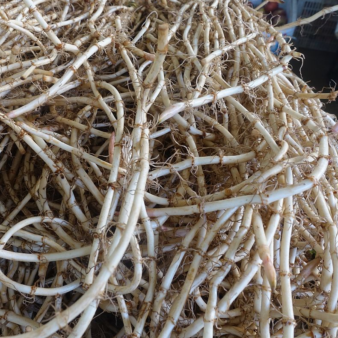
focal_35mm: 31
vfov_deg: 52.5
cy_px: 167
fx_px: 342
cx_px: 99
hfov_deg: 51.0
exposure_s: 1/30
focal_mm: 8.8
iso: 400
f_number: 5
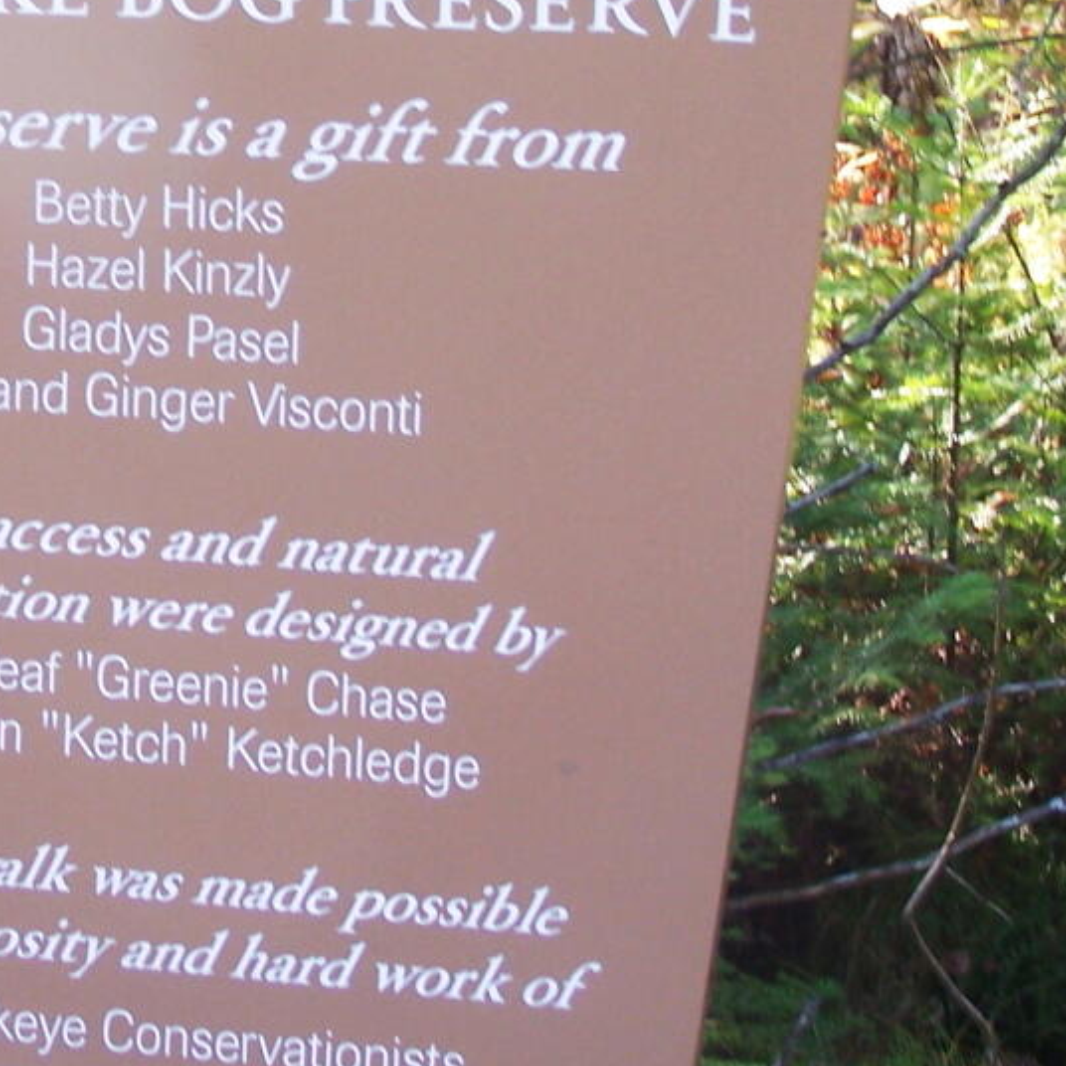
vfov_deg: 13.7
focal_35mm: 126
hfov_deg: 13.7
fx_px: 4390
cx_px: 52
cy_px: 118
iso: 80
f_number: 3.1
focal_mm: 9.3
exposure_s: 1/40
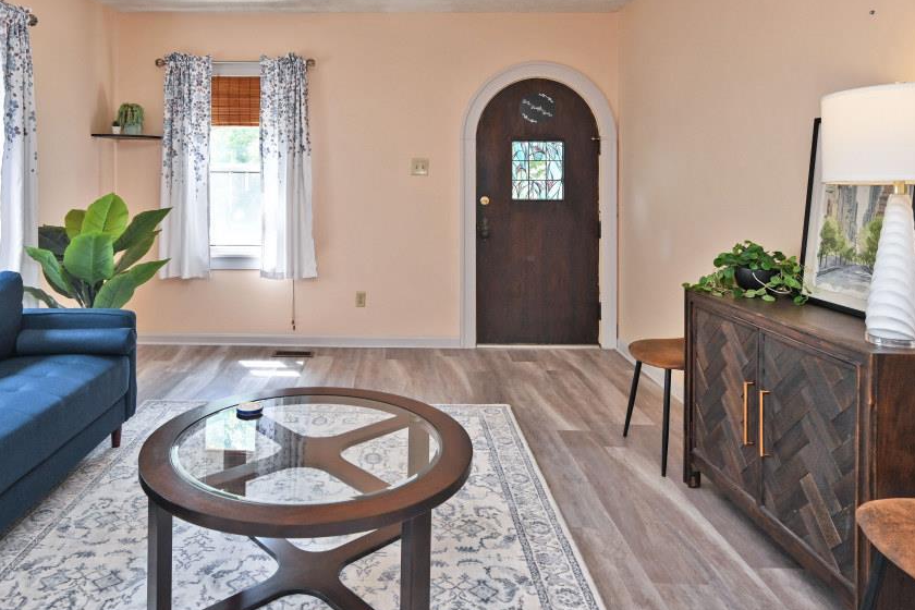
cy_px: 173
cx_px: 379
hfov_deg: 71.0
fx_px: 635
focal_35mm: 25
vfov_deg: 49.8
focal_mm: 14
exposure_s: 1/80
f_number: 4.5
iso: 200
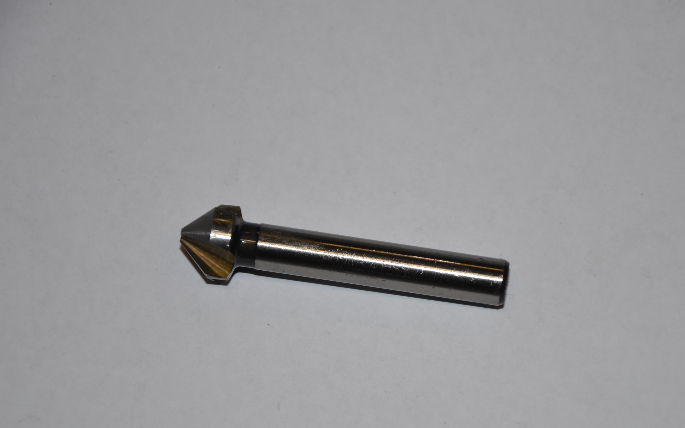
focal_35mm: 184
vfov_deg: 7.1
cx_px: 357
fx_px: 3427
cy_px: 252
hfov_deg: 11.4
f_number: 5.6
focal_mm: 105
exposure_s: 1/60
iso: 100
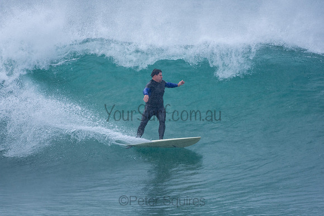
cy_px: 108
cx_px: 162
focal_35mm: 720
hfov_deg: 2.9
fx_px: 6481
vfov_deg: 1.9
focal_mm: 480
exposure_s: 1/1000
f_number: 5.6
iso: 320
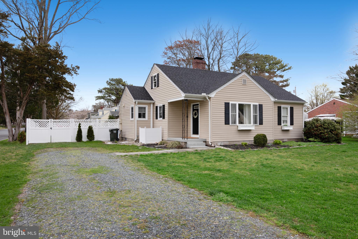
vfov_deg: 49.6
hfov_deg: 69.4
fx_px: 259
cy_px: 120
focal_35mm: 26
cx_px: 179
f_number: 9
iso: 200
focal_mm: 26
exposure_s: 1/200
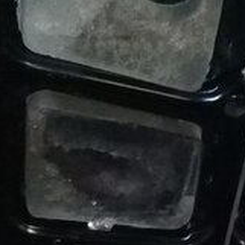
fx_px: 897
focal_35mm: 112
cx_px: 425
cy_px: 325
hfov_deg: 14.0
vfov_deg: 14.8
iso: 640
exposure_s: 1/25
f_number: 2.2
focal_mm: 3.3
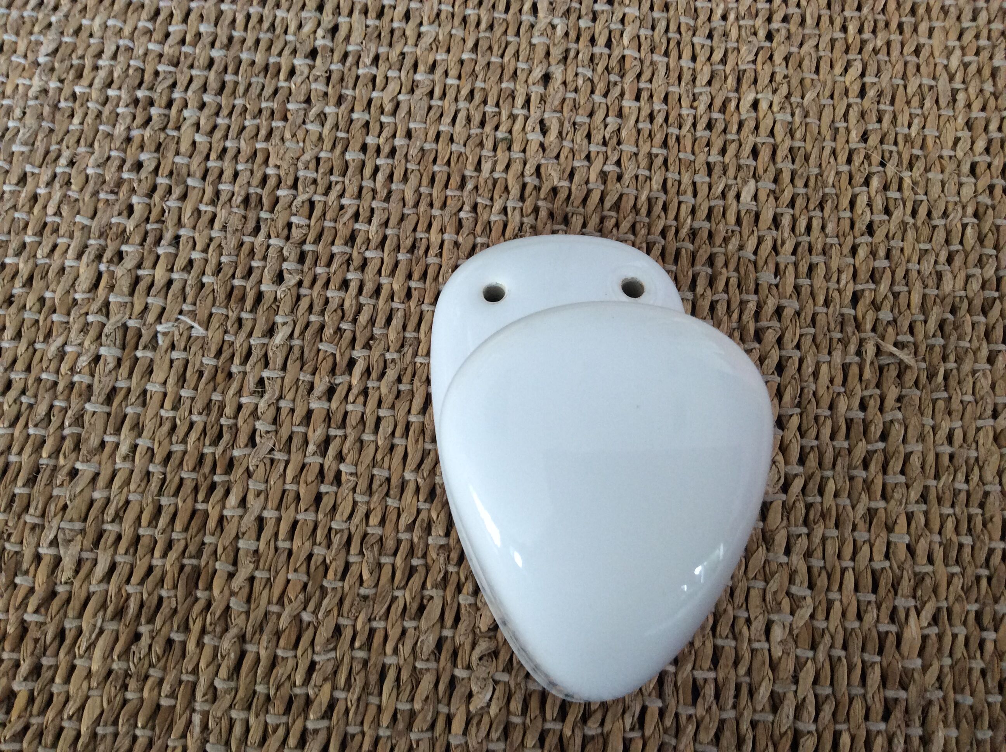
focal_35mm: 32
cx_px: 503
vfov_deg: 44.1
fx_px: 929
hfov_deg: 56.9
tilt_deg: -72.2
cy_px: 376
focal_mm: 3.3
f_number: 2.4
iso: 80
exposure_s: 1/25
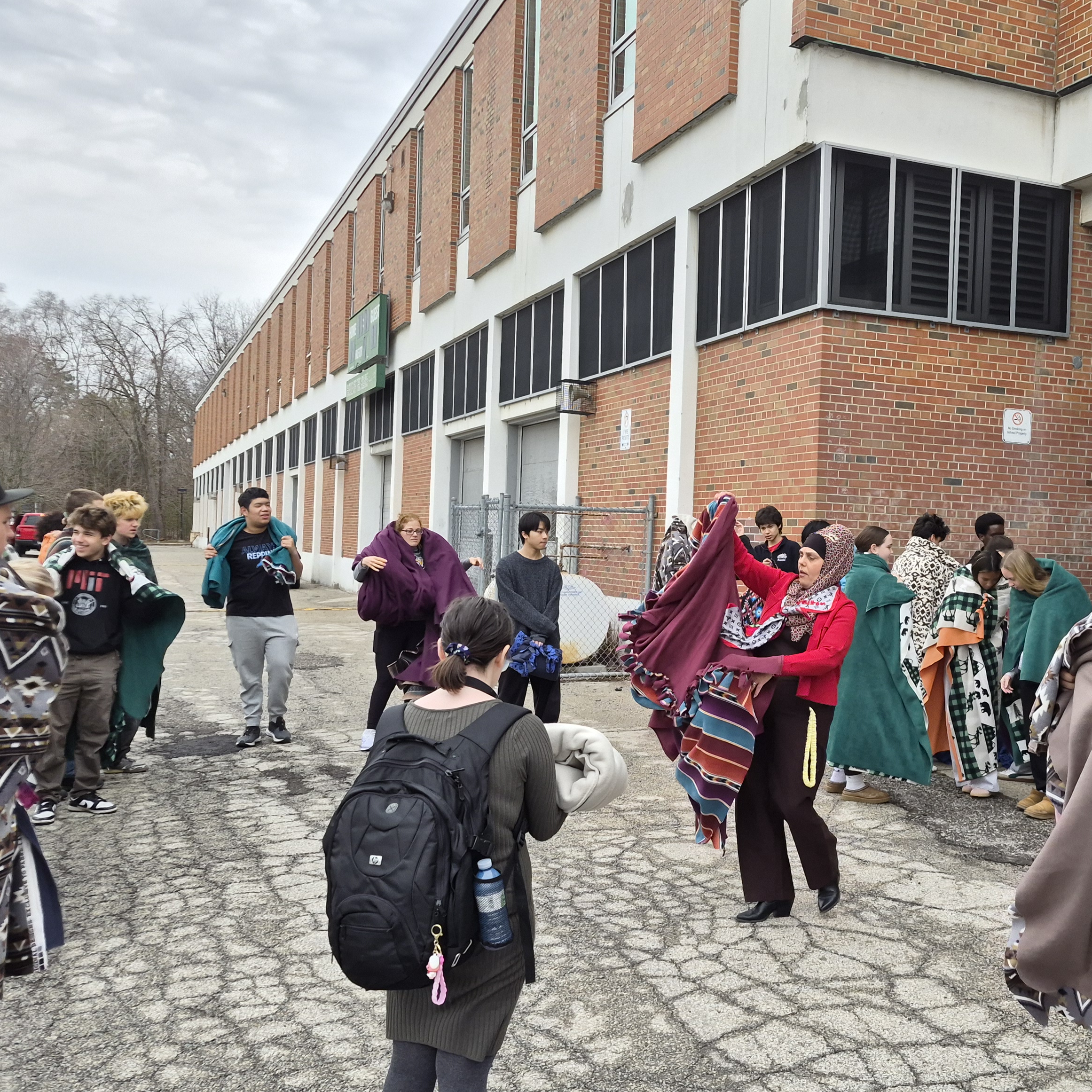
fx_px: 1249
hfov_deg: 46.2
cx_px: 759
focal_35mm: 35
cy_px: 537
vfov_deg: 47.2
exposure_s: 1/1096
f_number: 1.8
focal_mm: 5.4
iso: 80
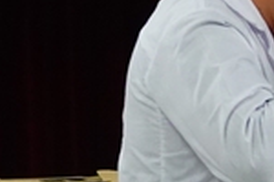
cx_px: 557
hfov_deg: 4.3
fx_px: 3630
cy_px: 318
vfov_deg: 2.9
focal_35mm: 477
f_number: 4.5
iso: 1250
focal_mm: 25.61
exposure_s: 1/320
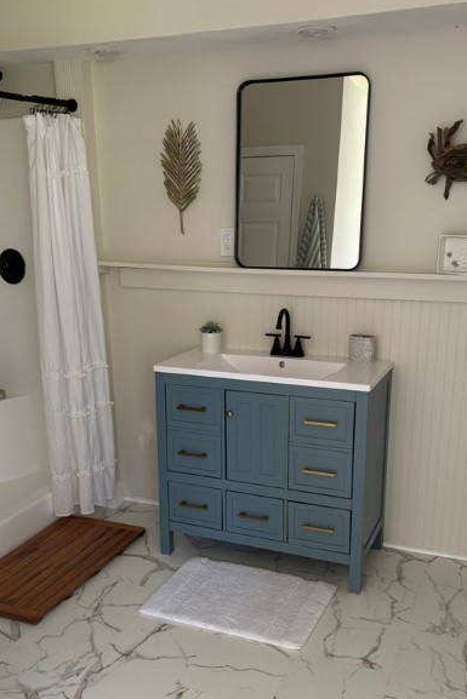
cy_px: 401
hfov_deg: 36.9
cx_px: 230
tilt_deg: -17.2
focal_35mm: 36
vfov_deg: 52.9
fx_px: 700
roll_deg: -0.1
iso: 160
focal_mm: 5.96
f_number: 1.6
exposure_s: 1/60
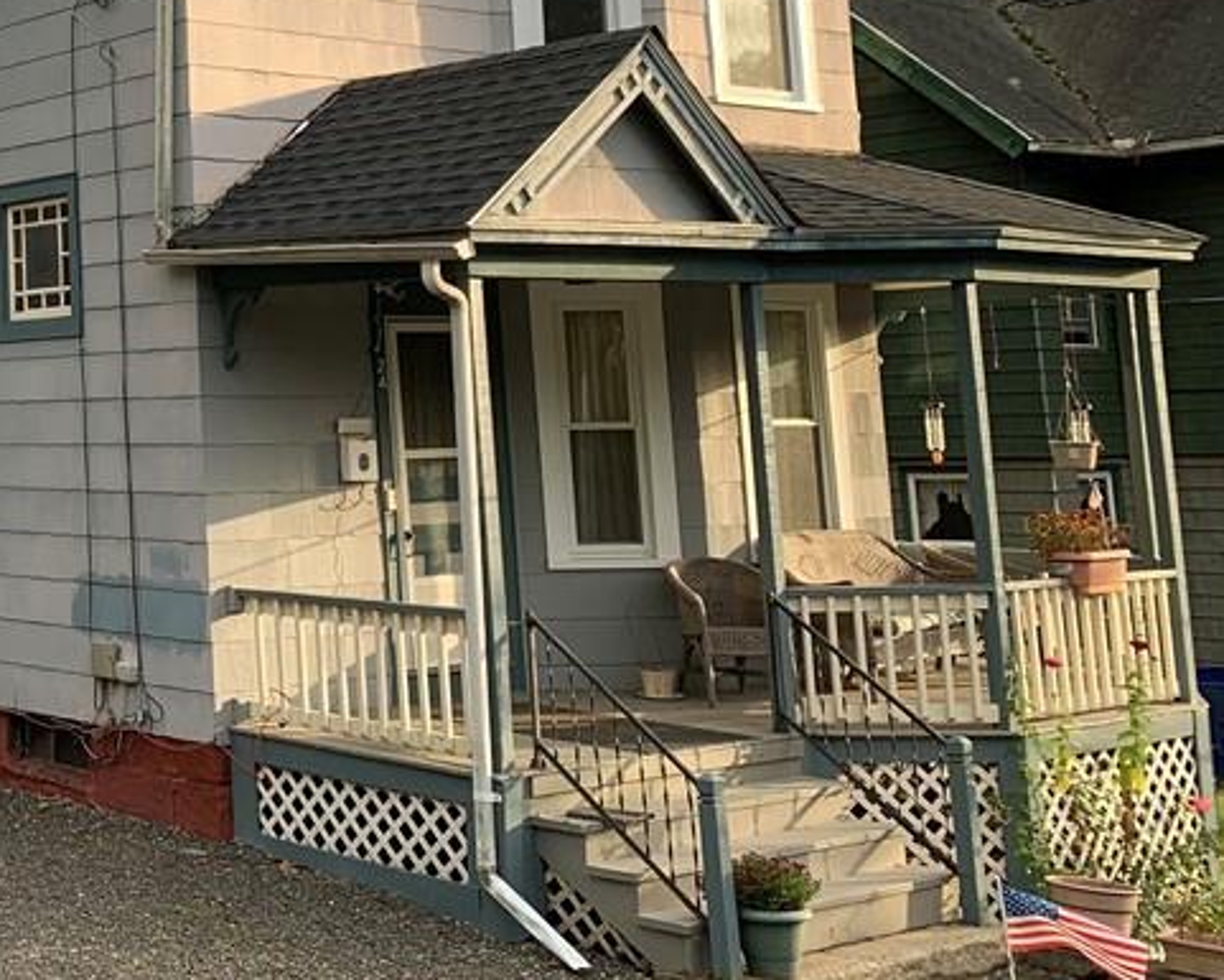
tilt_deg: +8.0
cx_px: -51
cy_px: 126
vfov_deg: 27.3
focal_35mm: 54
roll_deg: -0.5
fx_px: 1957
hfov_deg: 31.6
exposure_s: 1/331
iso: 25
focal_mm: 4.25
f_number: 1.8
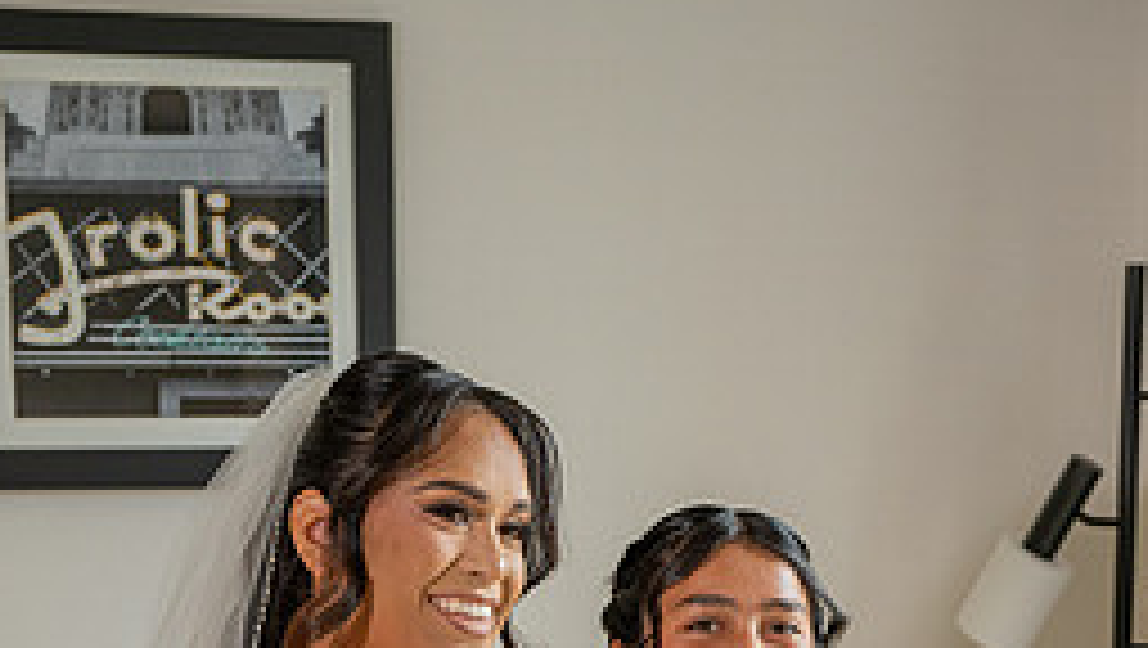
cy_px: 999
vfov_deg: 12.0
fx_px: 2925
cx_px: 545
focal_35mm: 96
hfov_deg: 22.2
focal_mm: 52
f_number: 4
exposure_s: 1/200
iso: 1250
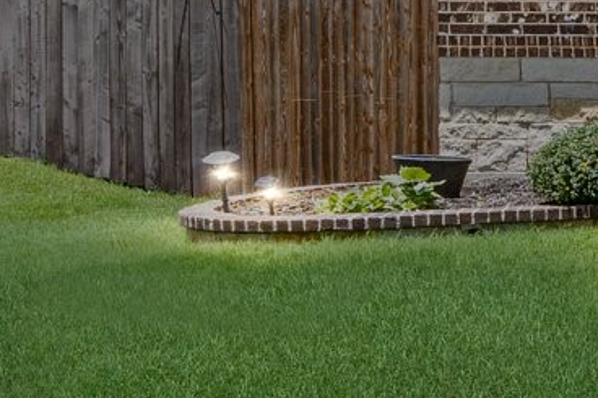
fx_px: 1478
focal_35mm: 89
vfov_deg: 15.3
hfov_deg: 16.3
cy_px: 102
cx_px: 1258
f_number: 13
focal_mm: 16
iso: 100
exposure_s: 1/10
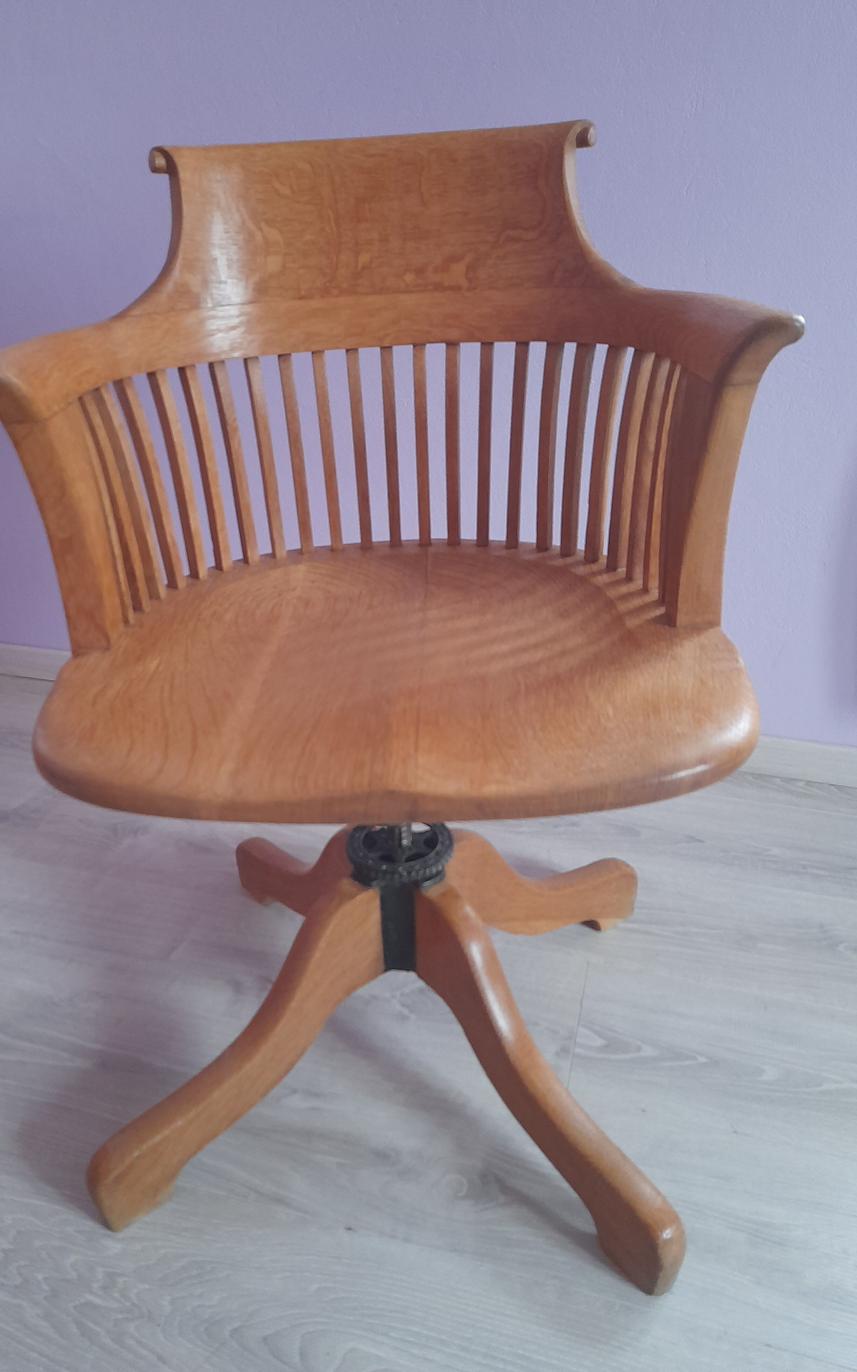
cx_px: 382
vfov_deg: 68.4
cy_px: 674
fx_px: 1009
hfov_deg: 45.9
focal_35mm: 27
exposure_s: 1/24
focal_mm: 4.6
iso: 400
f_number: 2
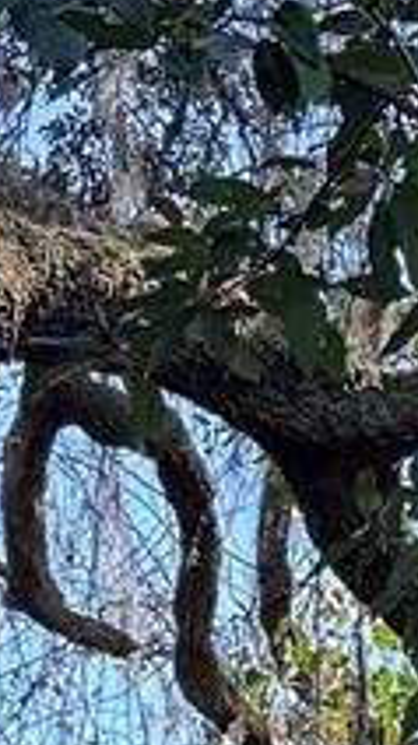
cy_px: 1546
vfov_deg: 10.0
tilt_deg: -1.2
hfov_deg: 6.2
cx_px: 116
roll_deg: -0.5
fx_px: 3888
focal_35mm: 197
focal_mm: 6.76
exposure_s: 1/464
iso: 100
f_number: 1.78
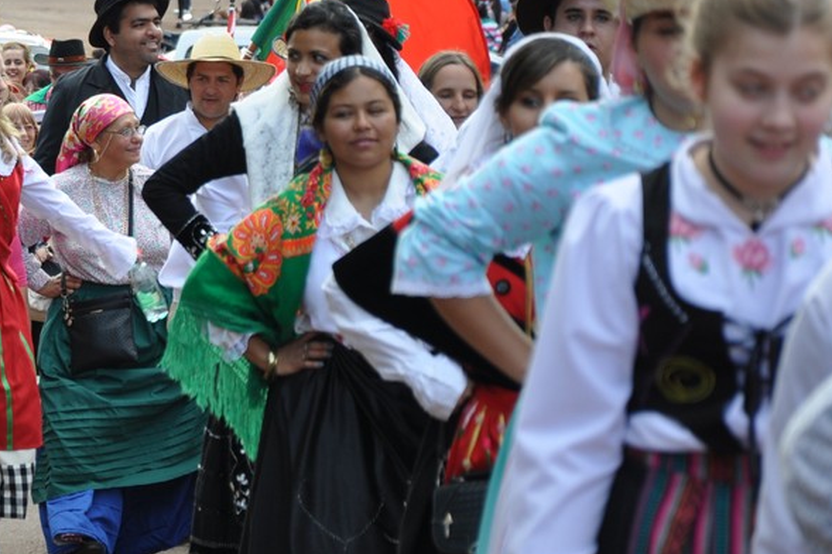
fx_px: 7901
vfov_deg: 4.0
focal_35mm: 342
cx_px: -7
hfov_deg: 6.0
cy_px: 17
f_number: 5.6
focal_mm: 105
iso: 220
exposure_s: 1/125
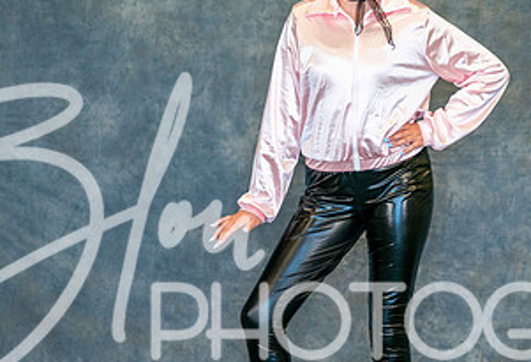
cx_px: 392
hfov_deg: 11.4
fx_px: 2643
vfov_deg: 7.8
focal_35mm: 178
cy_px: 211
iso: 400
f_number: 1.6
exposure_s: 1/250
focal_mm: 85
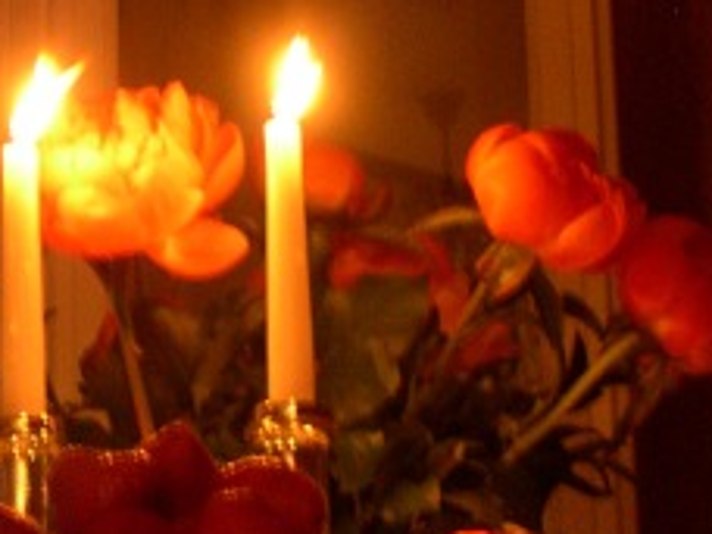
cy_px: 295
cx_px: -6
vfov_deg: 6.7
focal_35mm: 221
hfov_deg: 8.9
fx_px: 4546
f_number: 4.1
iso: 345
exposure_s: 1/2.7
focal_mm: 17.4
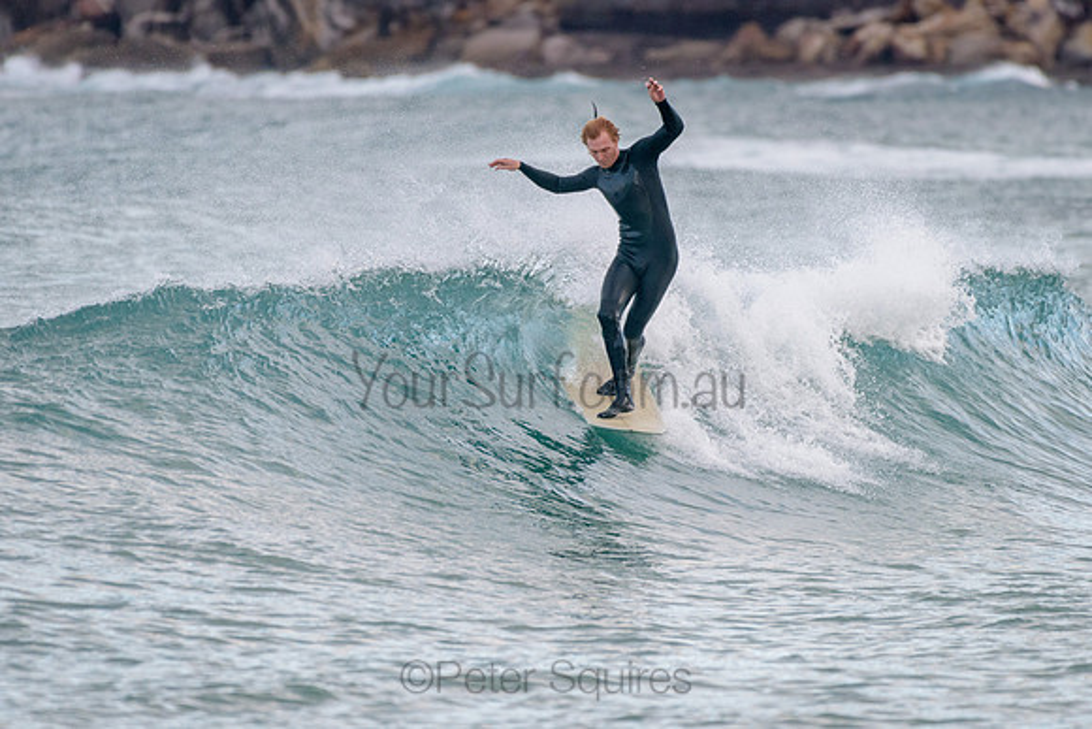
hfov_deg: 3.4
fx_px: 18563
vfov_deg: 2.2
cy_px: 375
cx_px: 589
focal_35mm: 612
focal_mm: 500
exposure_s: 1/1250
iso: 1000
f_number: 5.6
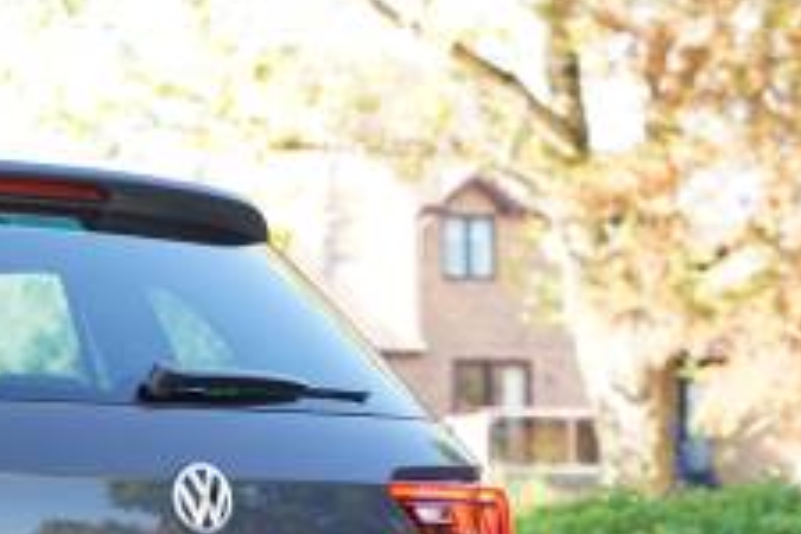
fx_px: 4116
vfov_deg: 7.4
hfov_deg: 10.8
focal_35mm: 185
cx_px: -303
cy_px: 559
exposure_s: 1/80
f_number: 4
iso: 400
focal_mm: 65
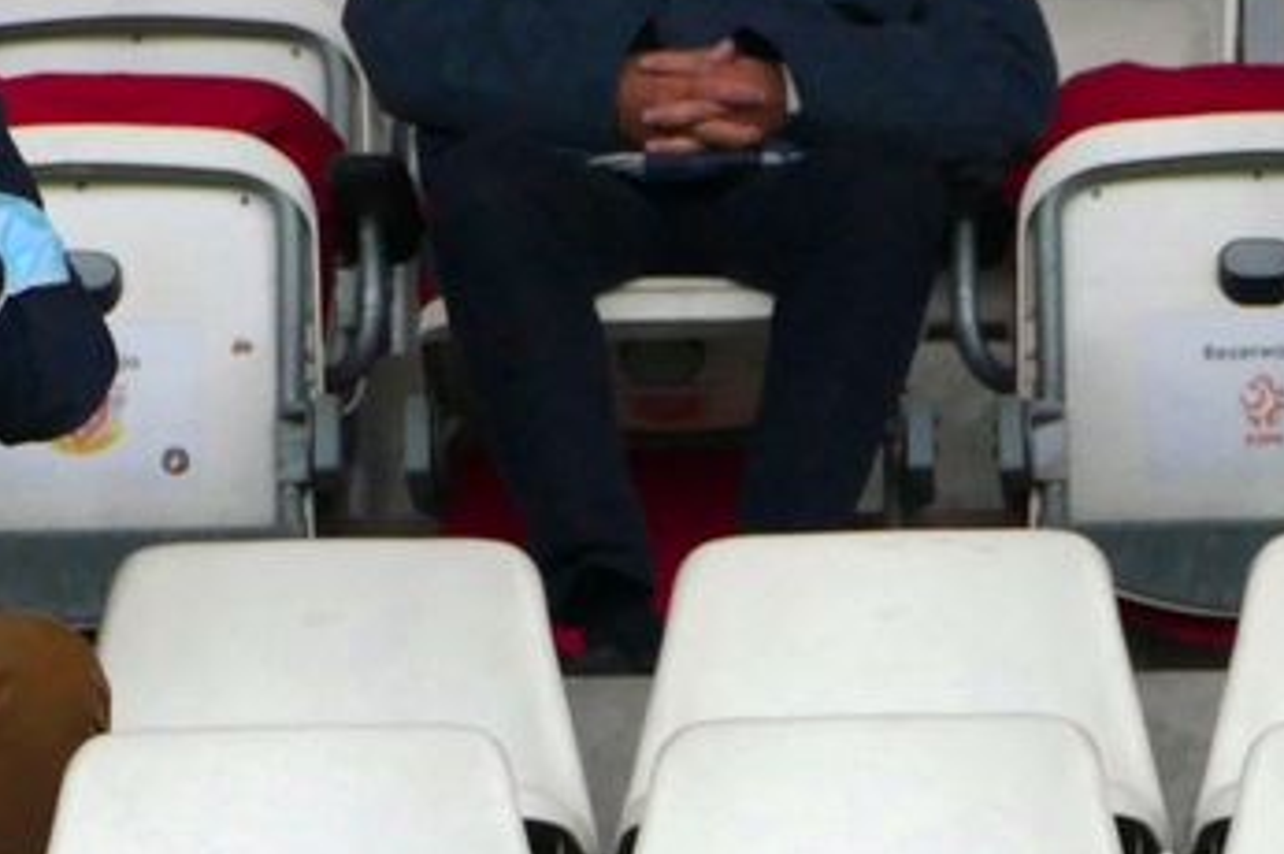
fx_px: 37948
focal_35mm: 1065
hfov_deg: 1.9
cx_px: 1117
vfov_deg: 1.3
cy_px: 537
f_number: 4
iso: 800
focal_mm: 116.67
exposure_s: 1/250
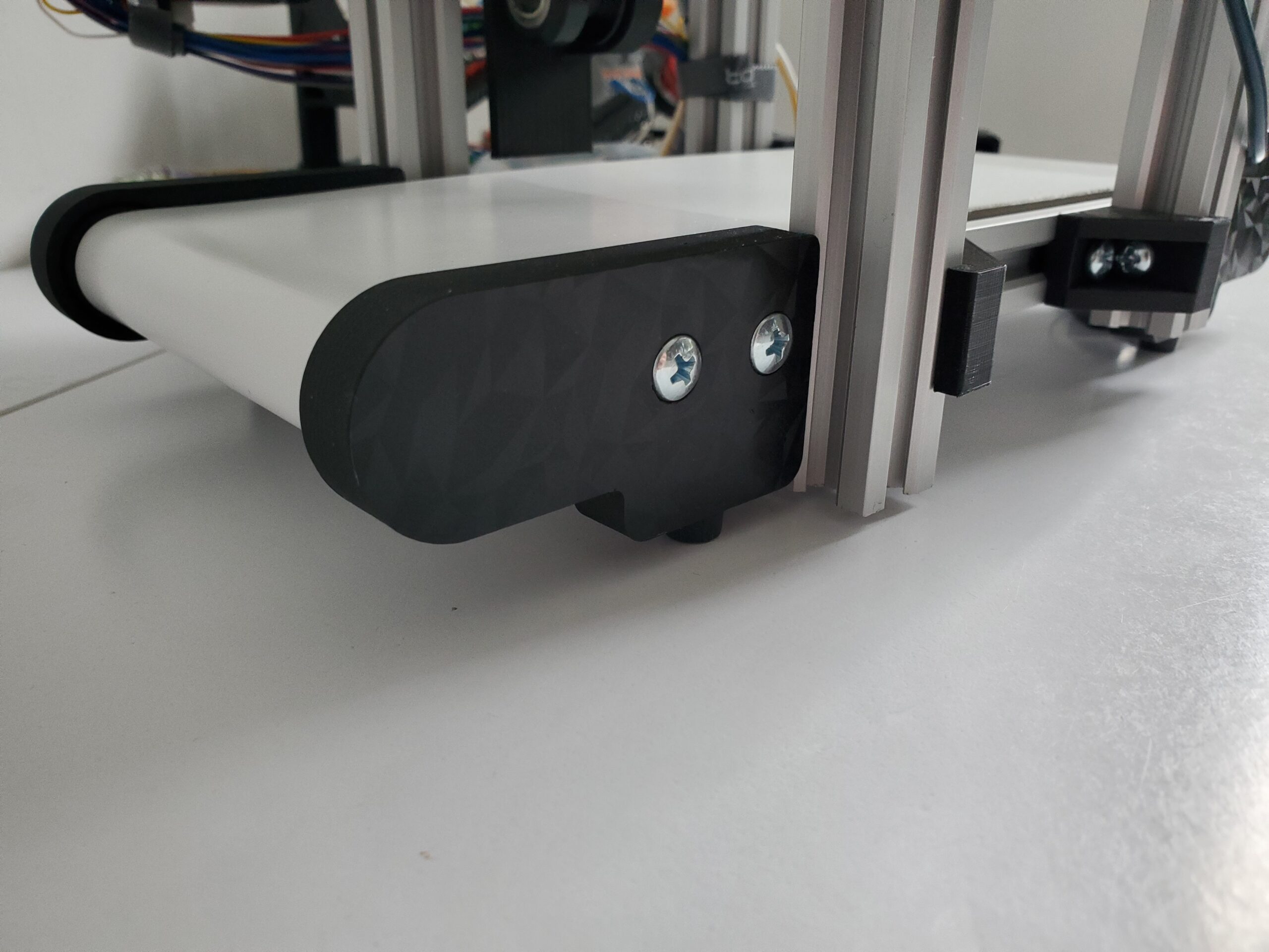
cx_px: 634
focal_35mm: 26
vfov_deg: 53.1
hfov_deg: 67.3
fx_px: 953
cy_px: 476
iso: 250
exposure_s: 1/120
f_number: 2.4
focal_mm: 4.3
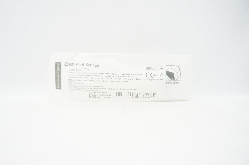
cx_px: 124
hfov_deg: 67.4
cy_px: 82
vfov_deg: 47.8
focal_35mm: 27
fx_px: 187
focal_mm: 18
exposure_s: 1/60
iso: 400
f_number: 4
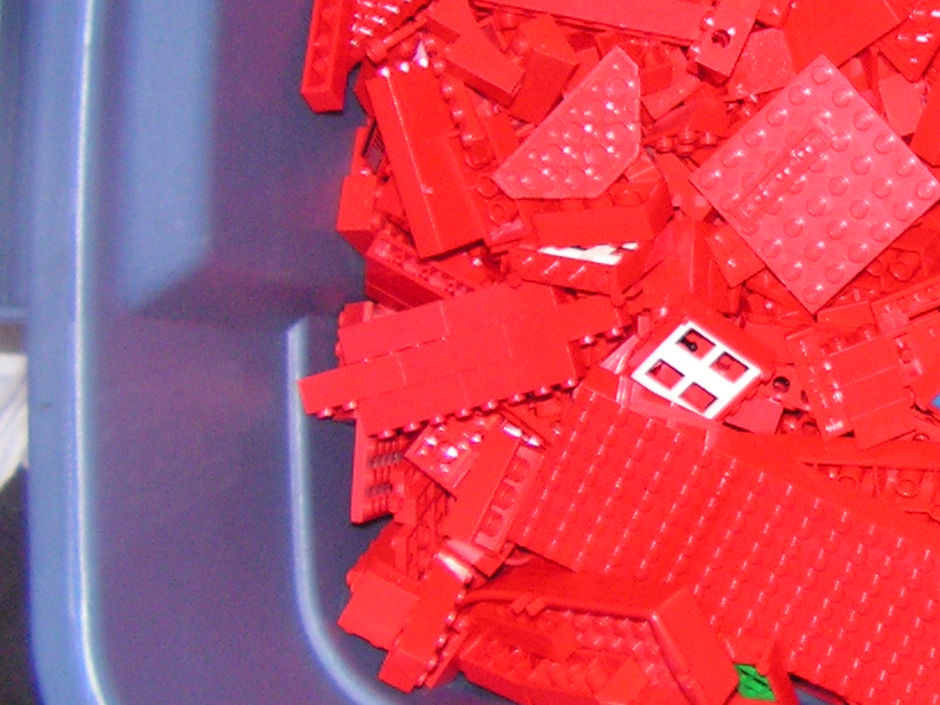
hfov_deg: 20.2
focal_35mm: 90
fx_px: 2444
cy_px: 87
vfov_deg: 16.2
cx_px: 1172
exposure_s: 1/40
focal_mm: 6
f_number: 3.2
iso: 200
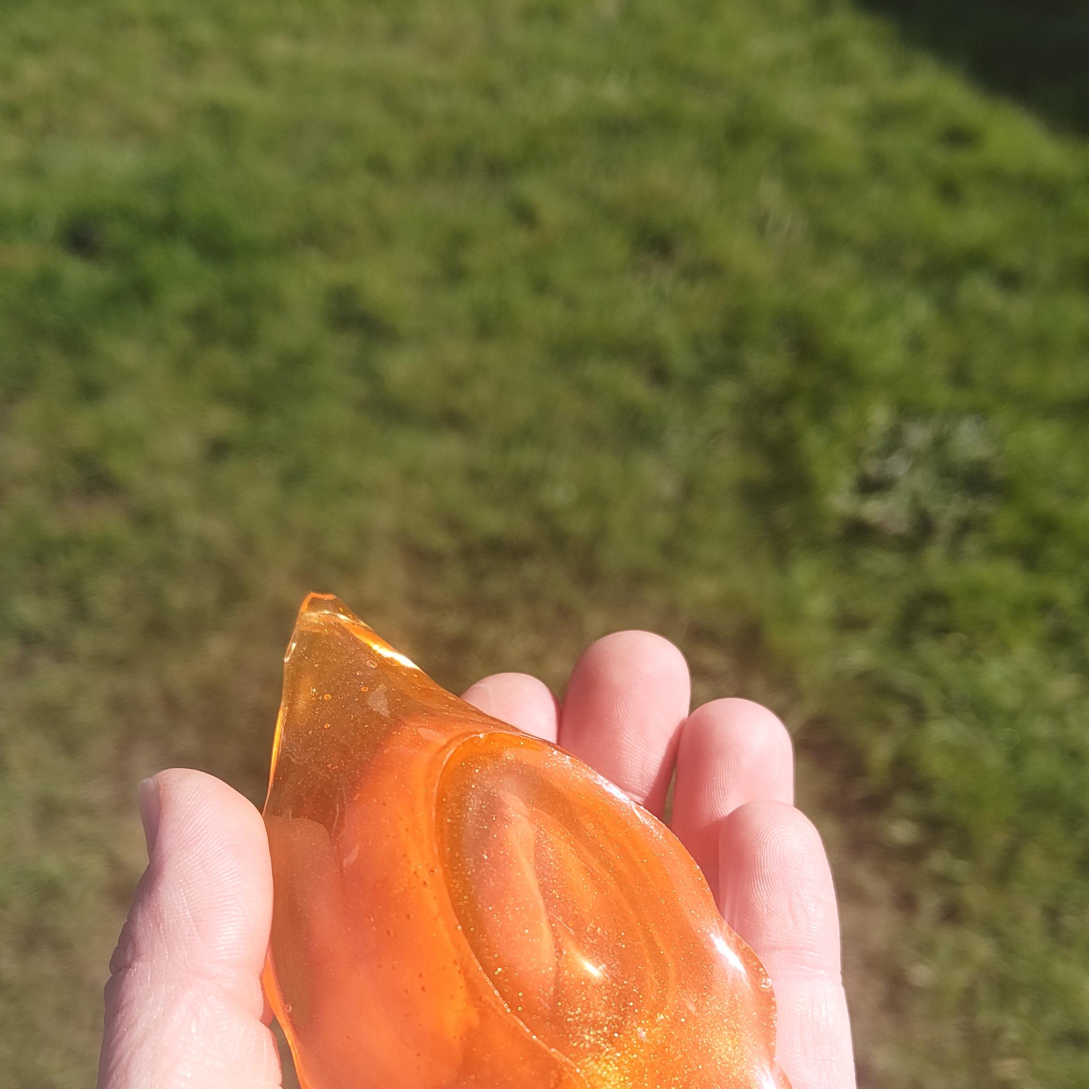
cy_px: 814
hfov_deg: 44.9
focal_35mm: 37
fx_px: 1317
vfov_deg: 43.5
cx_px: 515
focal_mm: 5.56
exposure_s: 1/886
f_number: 1.88
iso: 50
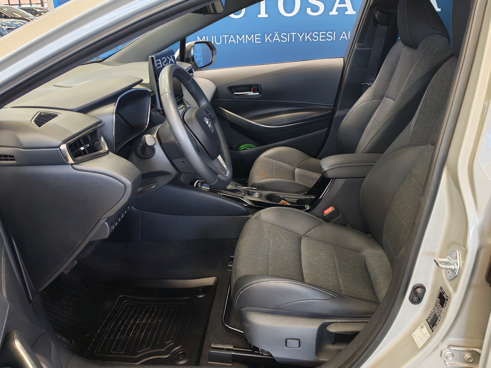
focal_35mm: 32
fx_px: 454
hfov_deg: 56.8
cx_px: 246
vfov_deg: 44.2
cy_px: 184
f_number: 1.9
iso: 500
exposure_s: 1/100
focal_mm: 6.12
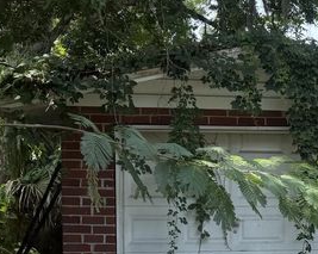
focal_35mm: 90
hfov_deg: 18.4
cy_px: 222
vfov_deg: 16.8
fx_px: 846
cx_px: 500
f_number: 1.78
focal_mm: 6.76
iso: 100
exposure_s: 1/1271
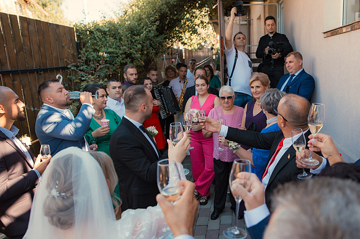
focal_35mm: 31
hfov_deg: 58.5
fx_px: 314
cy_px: 130
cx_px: 236
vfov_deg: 41.7
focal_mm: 24
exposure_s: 1/250
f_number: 3.5
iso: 200
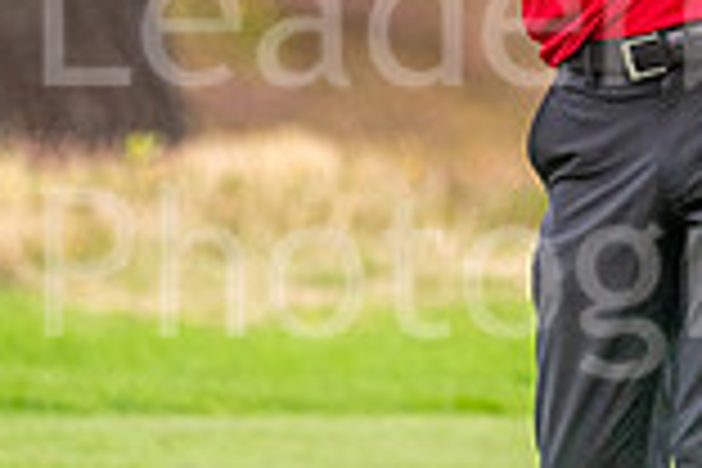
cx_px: 626
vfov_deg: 0.8
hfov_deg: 1.2
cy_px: 54
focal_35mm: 1675
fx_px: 32660
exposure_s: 1/1250
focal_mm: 300
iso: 400
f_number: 4.5
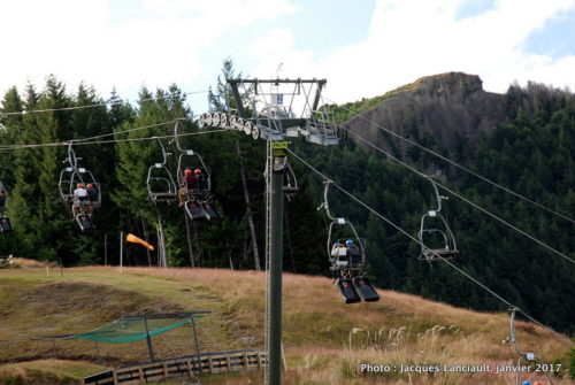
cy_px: 192
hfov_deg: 24.2
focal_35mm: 84
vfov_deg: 16.3
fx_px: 1344
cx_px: 288
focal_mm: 56
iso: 200
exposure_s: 1/400
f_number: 5
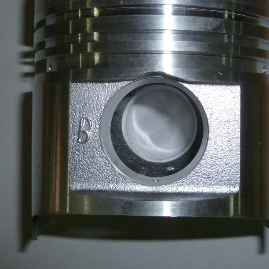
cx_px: 169
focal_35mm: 47
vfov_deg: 36.0
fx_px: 413
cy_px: 113
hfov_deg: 35.8
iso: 160
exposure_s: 1/30
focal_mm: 5
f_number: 3.3
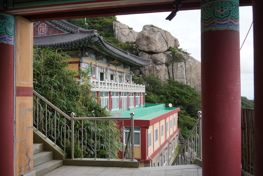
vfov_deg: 37.9
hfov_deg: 54.4
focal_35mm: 35
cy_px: 88
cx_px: 132
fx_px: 256
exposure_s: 1/100
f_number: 9
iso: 100
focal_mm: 35
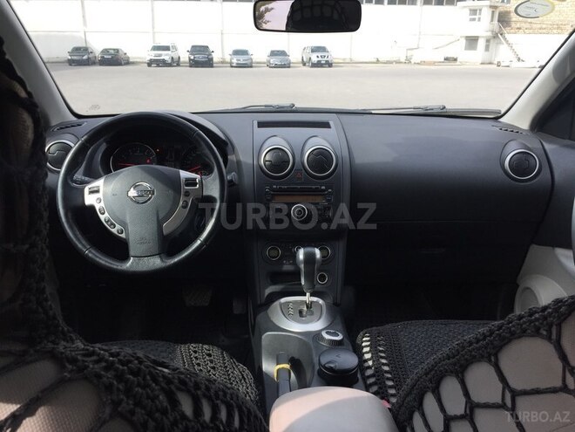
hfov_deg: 61.7
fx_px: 482
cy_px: 216
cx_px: 288
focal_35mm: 29
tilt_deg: -19.2
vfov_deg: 48.2
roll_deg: -1.8
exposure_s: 1/425
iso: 32
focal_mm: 4.15
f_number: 2.2
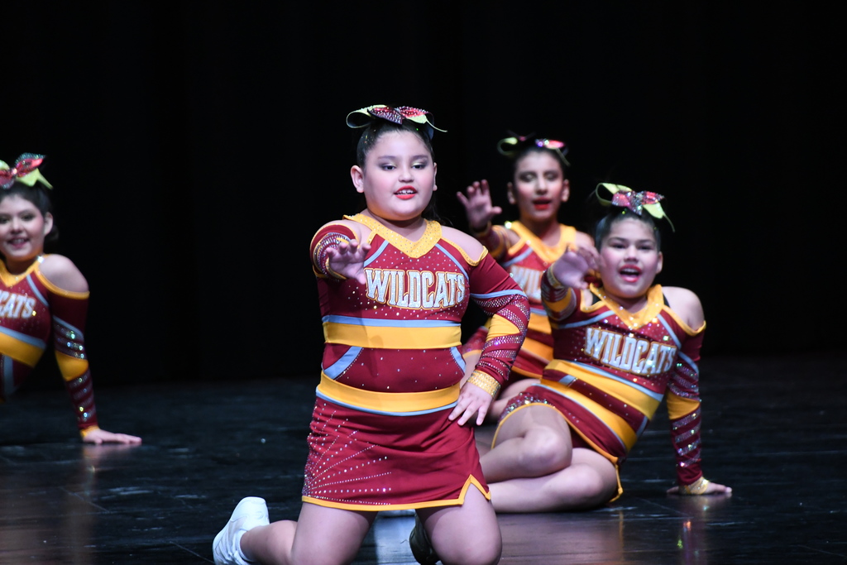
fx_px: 10588
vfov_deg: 3.1
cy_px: 282
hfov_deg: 4.6
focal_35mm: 450
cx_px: 424
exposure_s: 1/125
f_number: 7.1
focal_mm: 300
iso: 3200
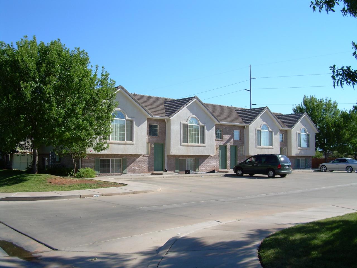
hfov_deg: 49.0
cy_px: 134
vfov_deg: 37.7
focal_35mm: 38
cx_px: 178
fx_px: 392
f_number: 4.6
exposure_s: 1/354
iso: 50
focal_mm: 6.3
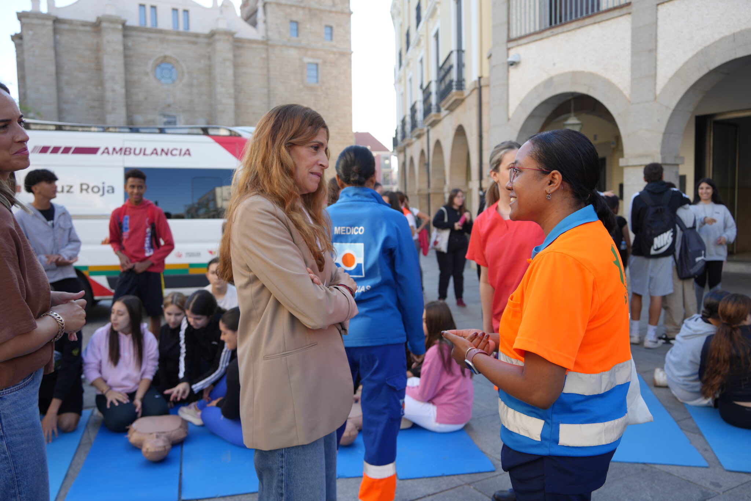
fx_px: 584
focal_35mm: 28
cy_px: 250
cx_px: 376
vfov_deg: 46.4
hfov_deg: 65.5
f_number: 4
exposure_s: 1/200
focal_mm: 28
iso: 100
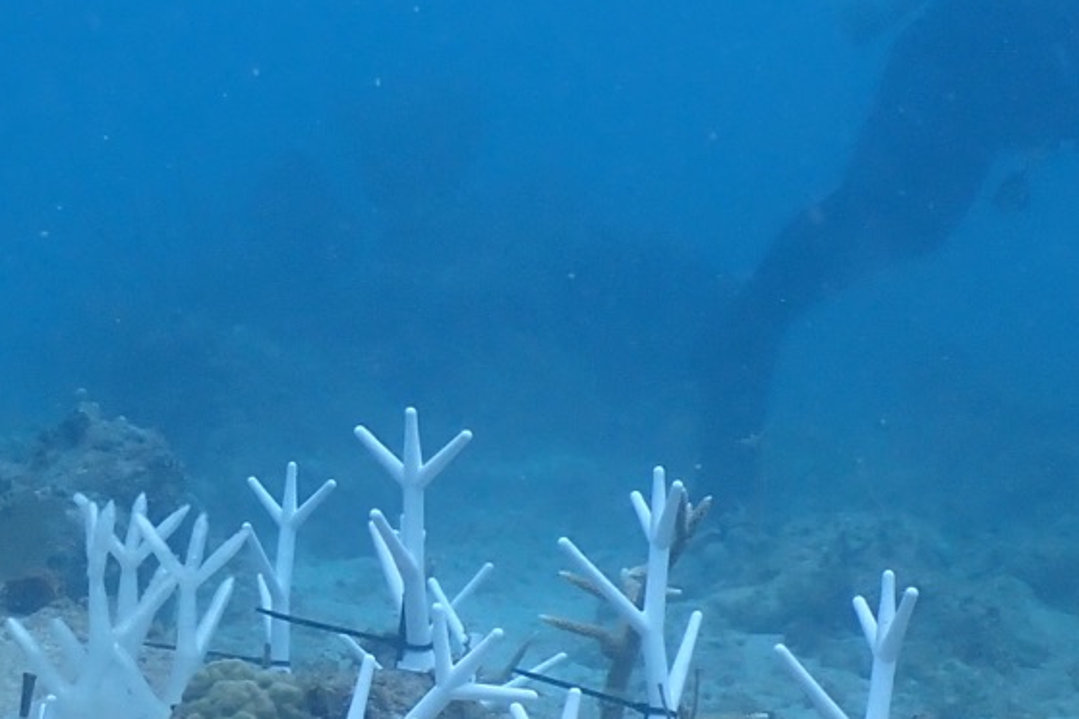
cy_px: 460
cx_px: 414
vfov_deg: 7.9
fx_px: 5185
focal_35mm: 173
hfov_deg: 11.9
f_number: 5
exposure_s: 1/125
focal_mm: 10.35
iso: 100
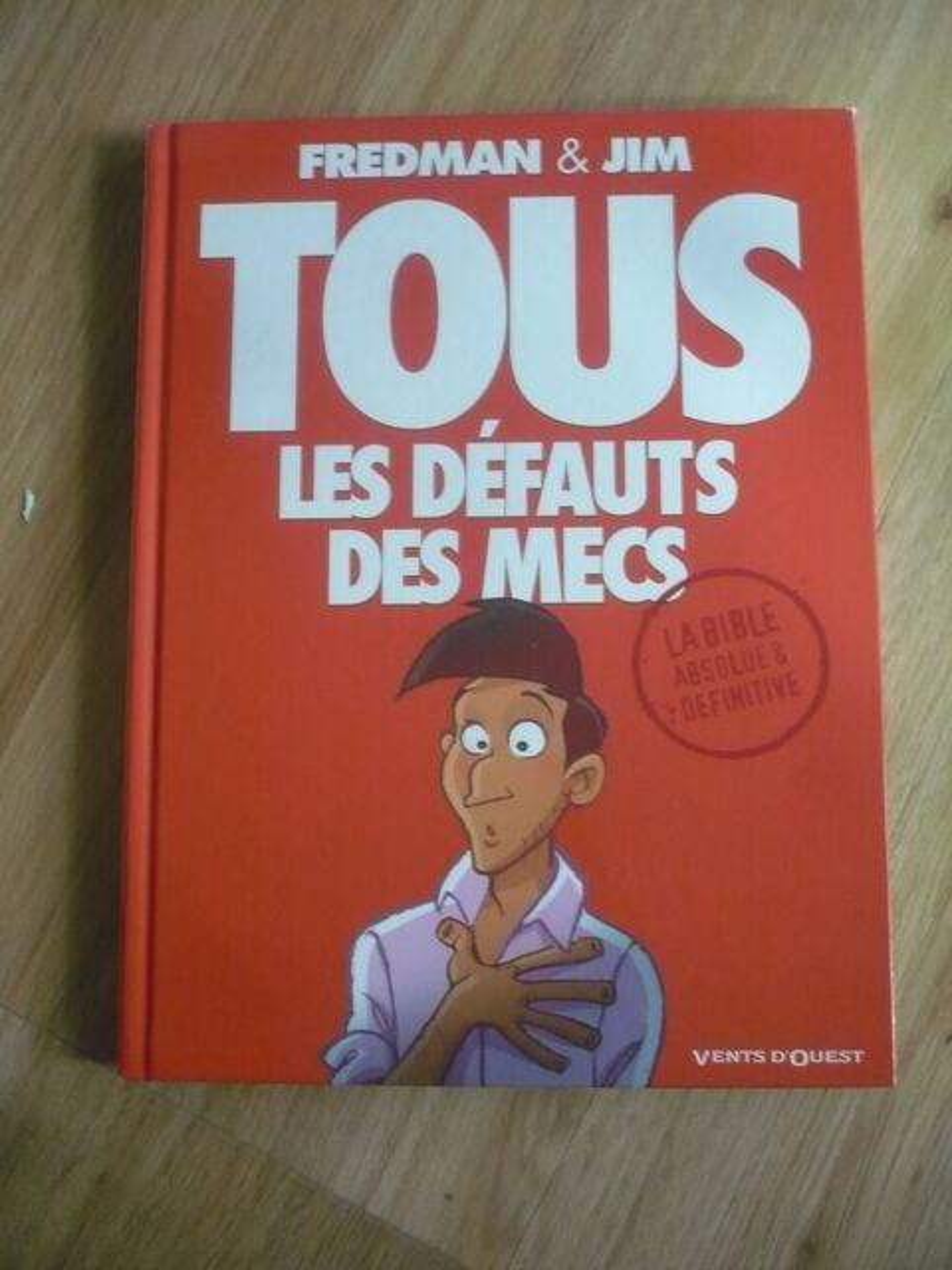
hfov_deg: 40.7
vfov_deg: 52.6
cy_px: 635
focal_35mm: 35
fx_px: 1283
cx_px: 476
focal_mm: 5.8
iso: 400
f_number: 2.8
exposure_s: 1/40
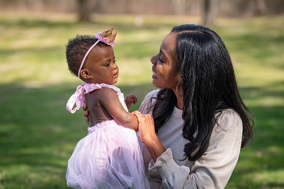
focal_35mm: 110
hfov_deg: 18.6
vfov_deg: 12.4
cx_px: 142
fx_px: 867
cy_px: 94
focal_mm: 110
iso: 250
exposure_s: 1/1250
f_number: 4
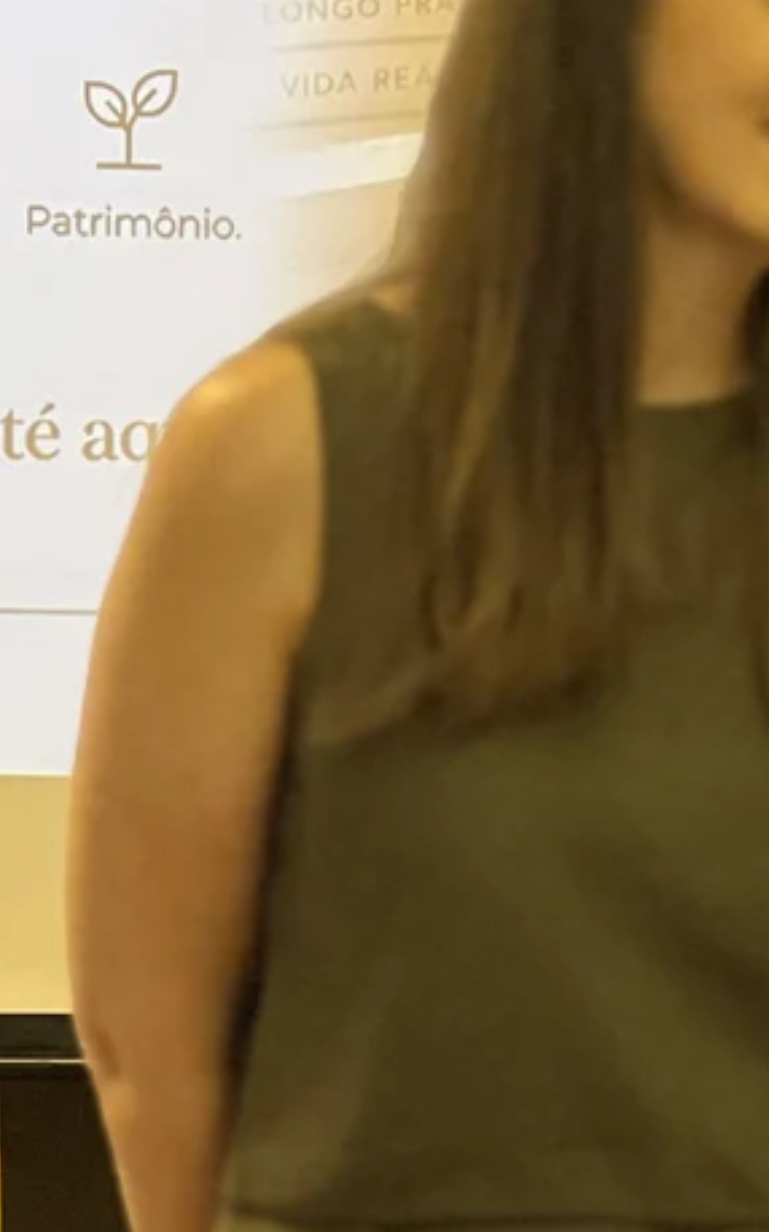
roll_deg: -0.8
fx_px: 9563
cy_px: 898
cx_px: 699
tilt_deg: -2.1
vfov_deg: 7.4
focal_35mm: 285
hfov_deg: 4.6
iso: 320
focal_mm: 9
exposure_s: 1/40
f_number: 2.8
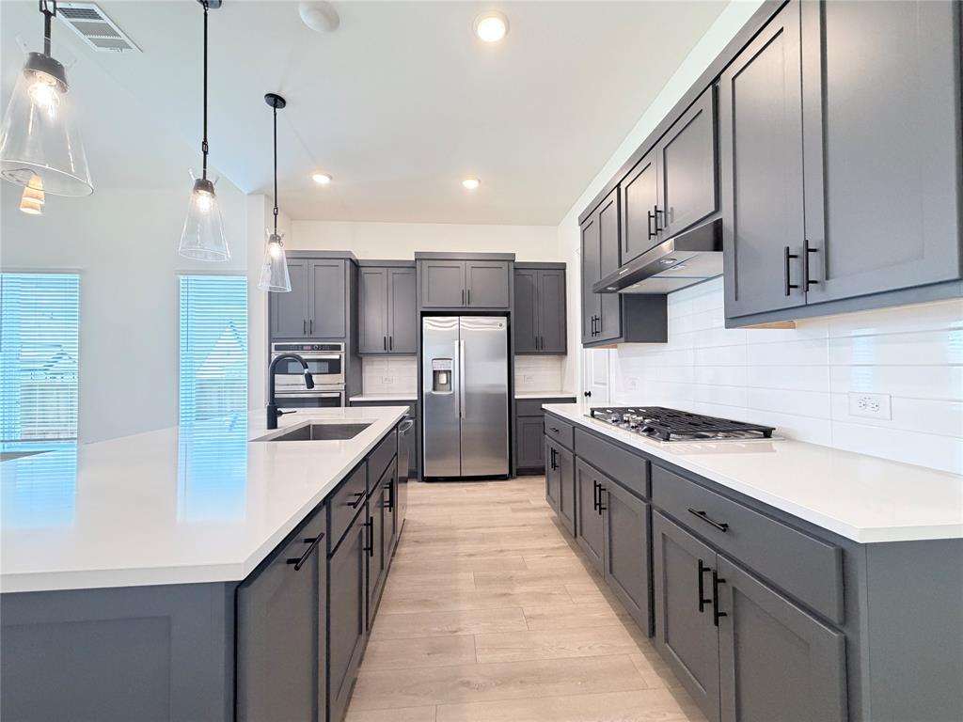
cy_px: 361
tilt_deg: -0.1
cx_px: 482
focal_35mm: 14
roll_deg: +1.1
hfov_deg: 102.1
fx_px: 389
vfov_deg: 85.7
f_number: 2.2
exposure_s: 1/60
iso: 320
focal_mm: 2.22
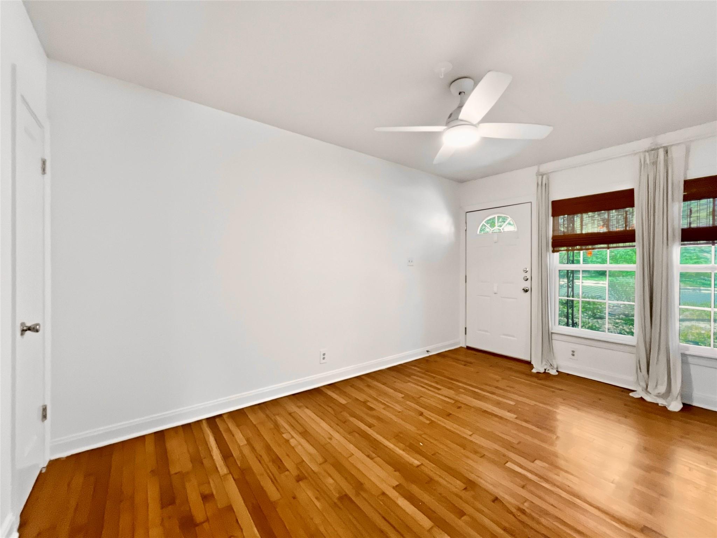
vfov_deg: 89.9
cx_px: 358
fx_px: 269
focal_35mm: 13
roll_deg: +0.9
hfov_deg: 106.2
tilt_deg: -0.4
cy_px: 269
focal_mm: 1.6
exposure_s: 1/30
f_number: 1.8
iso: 200
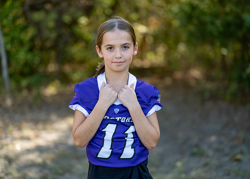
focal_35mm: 52
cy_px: 90
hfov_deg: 37.2
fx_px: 372
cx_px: 125
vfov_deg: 27.0
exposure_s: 1/1250
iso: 100
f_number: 1.2
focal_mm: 50
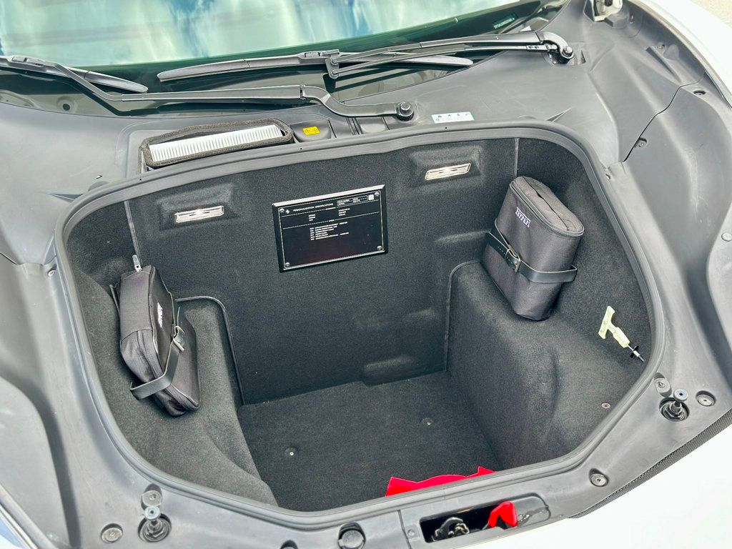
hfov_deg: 39.7
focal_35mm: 48
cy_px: 274
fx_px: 1015
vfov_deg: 30.3
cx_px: 366
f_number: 1.78
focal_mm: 6.86
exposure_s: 1/128
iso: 125
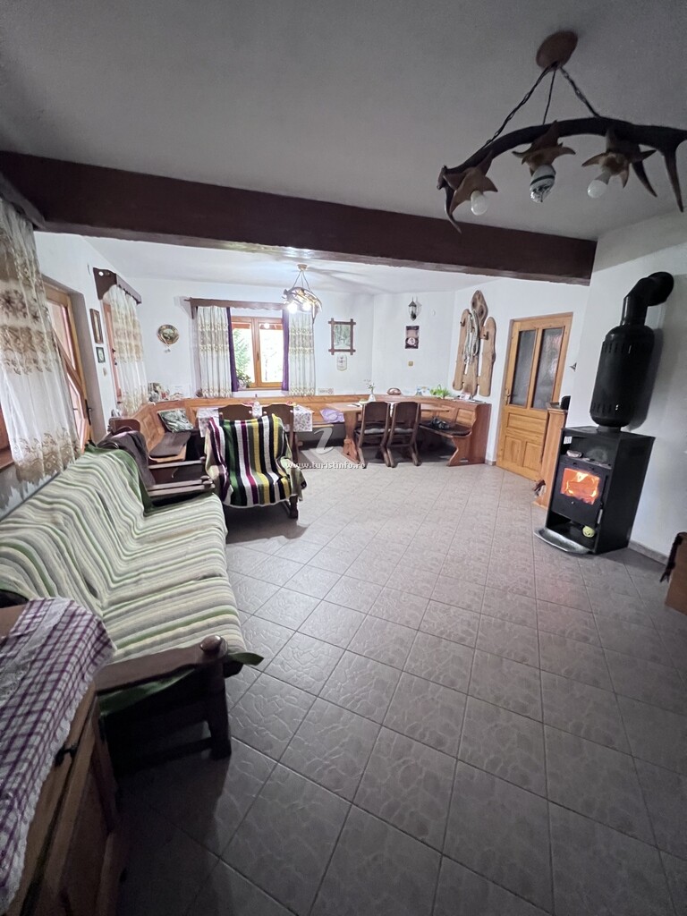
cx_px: 344
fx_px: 344
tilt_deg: -14.6
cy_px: 458
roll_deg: -0.3
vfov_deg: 106.2
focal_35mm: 13
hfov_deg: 89.9
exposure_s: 1/25
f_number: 1.8
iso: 1000
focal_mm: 1.57
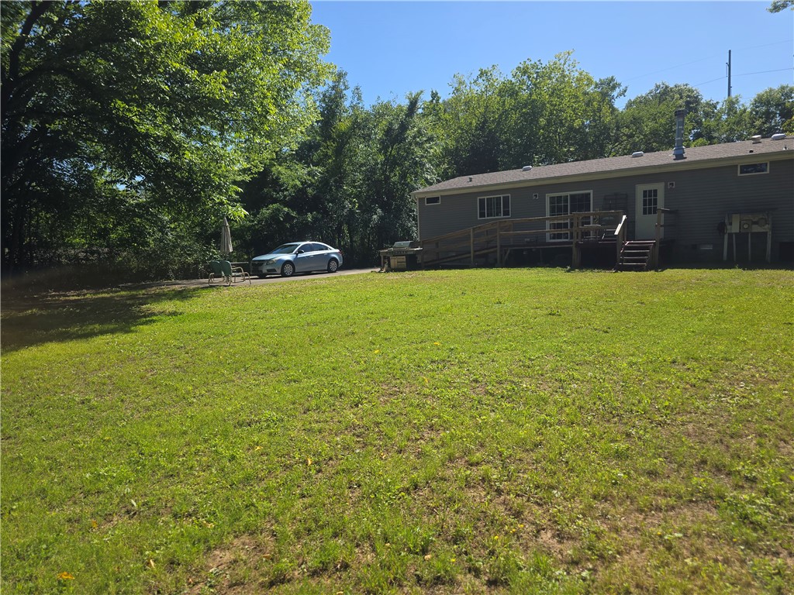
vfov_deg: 58.9
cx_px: 397
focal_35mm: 23
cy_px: 298
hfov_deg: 73.9
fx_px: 528
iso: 12
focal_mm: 6.3
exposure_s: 1/690
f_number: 1.7
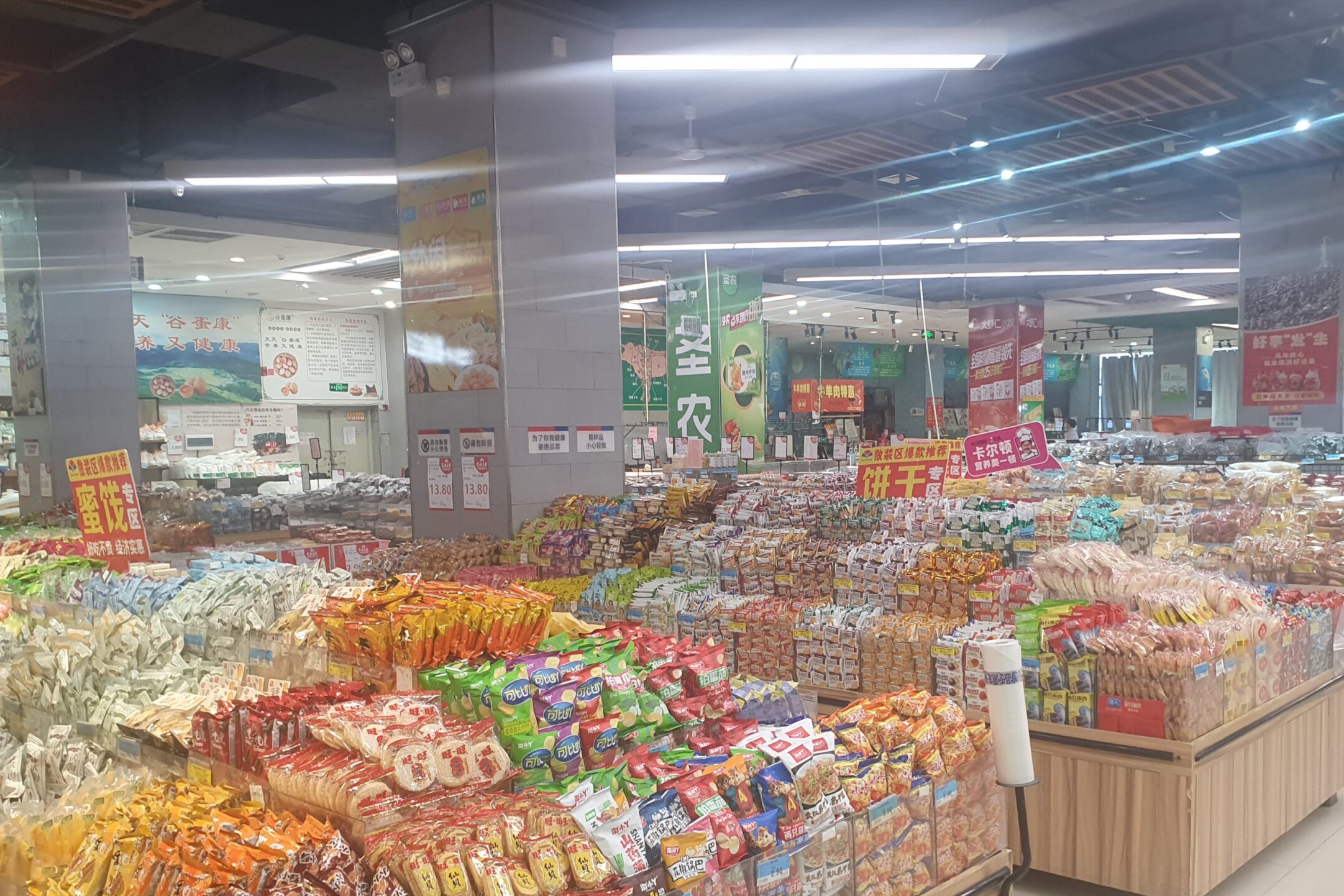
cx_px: 662
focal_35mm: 32
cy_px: 516
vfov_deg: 41.0
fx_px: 1195
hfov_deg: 58.7
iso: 200
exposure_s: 1/50
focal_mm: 4.32
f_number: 2.4
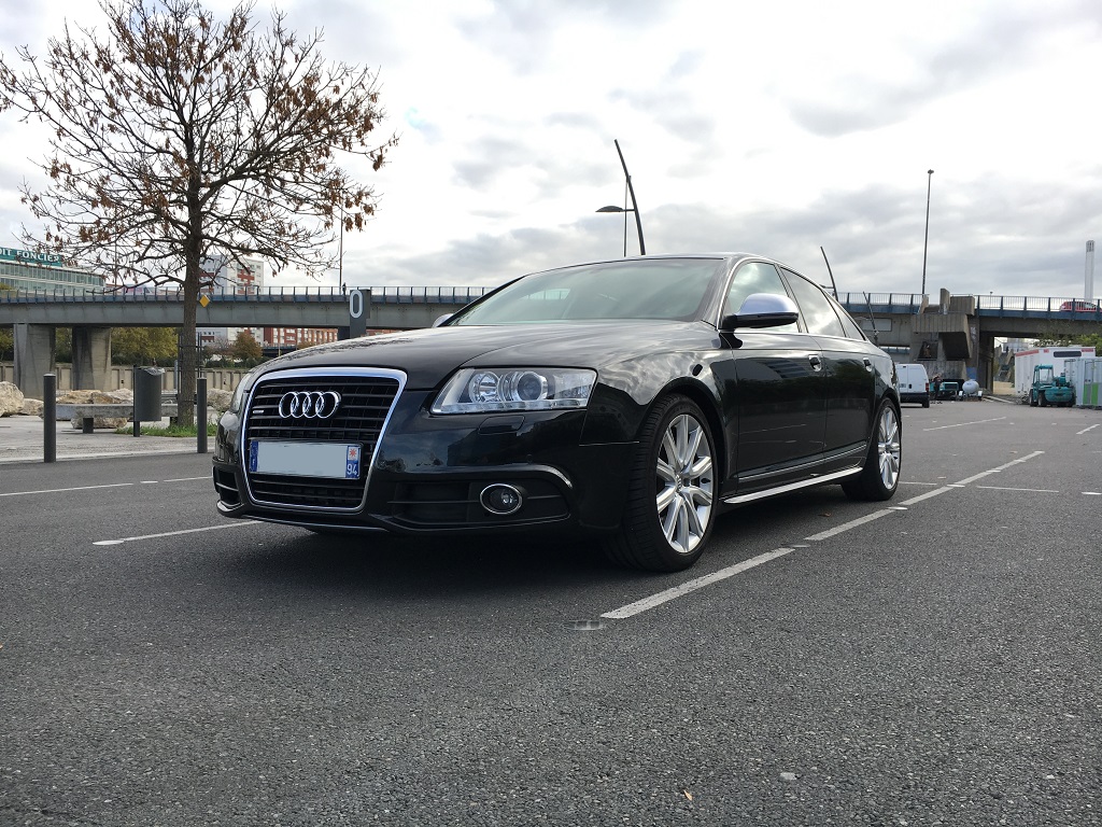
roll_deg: -1.3
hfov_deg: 61.7
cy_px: 414
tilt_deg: -1.8
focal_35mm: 29
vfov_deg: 48.2
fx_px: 923
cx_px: 551
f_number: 2.2
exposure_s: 1/523
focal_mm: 4.15
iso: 25
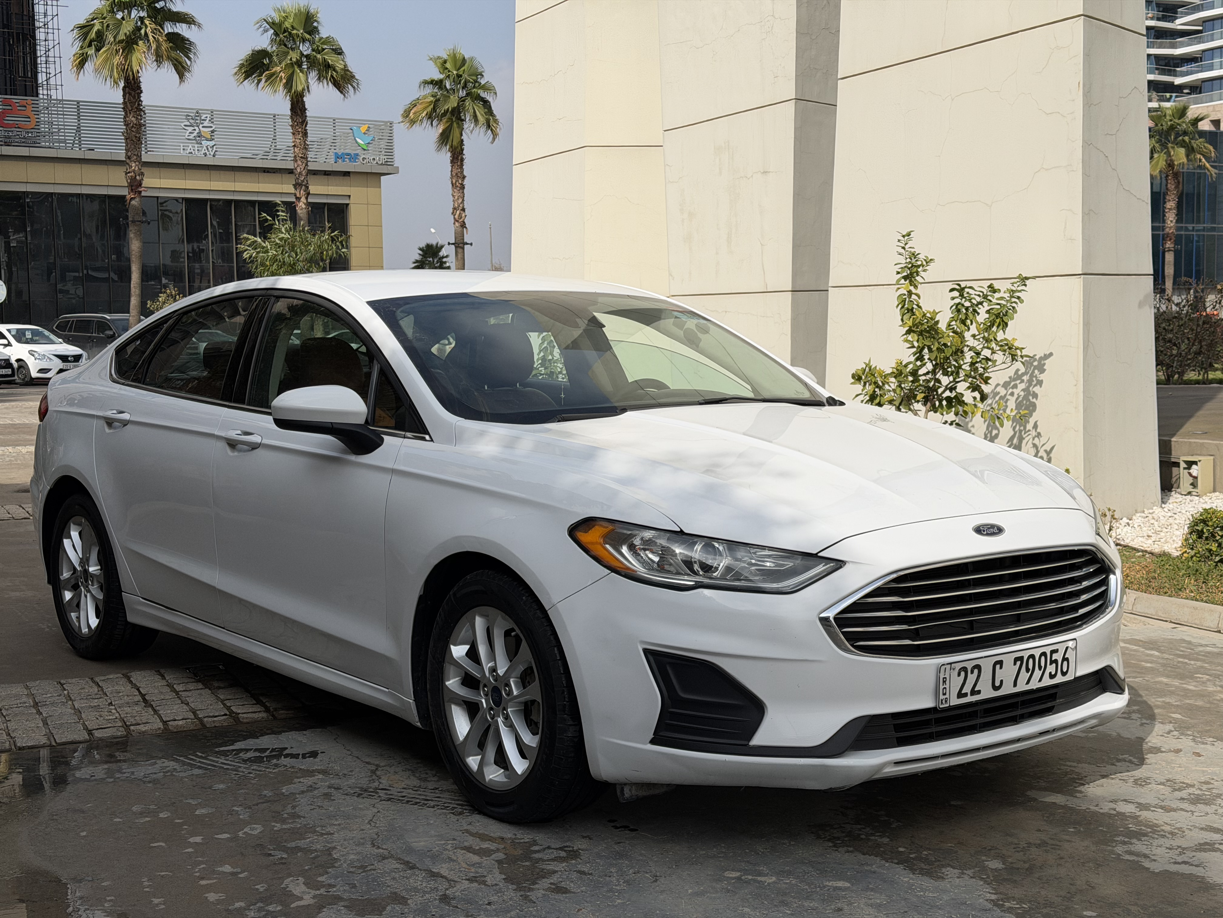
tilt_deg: -4.6
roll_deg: +0.5
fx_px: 1696
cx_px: 612
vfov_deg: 30.3
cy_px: 459
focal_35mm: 48
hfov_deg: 39.7
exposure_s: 1/11364
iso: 80
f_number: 1.78
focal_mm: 6.76
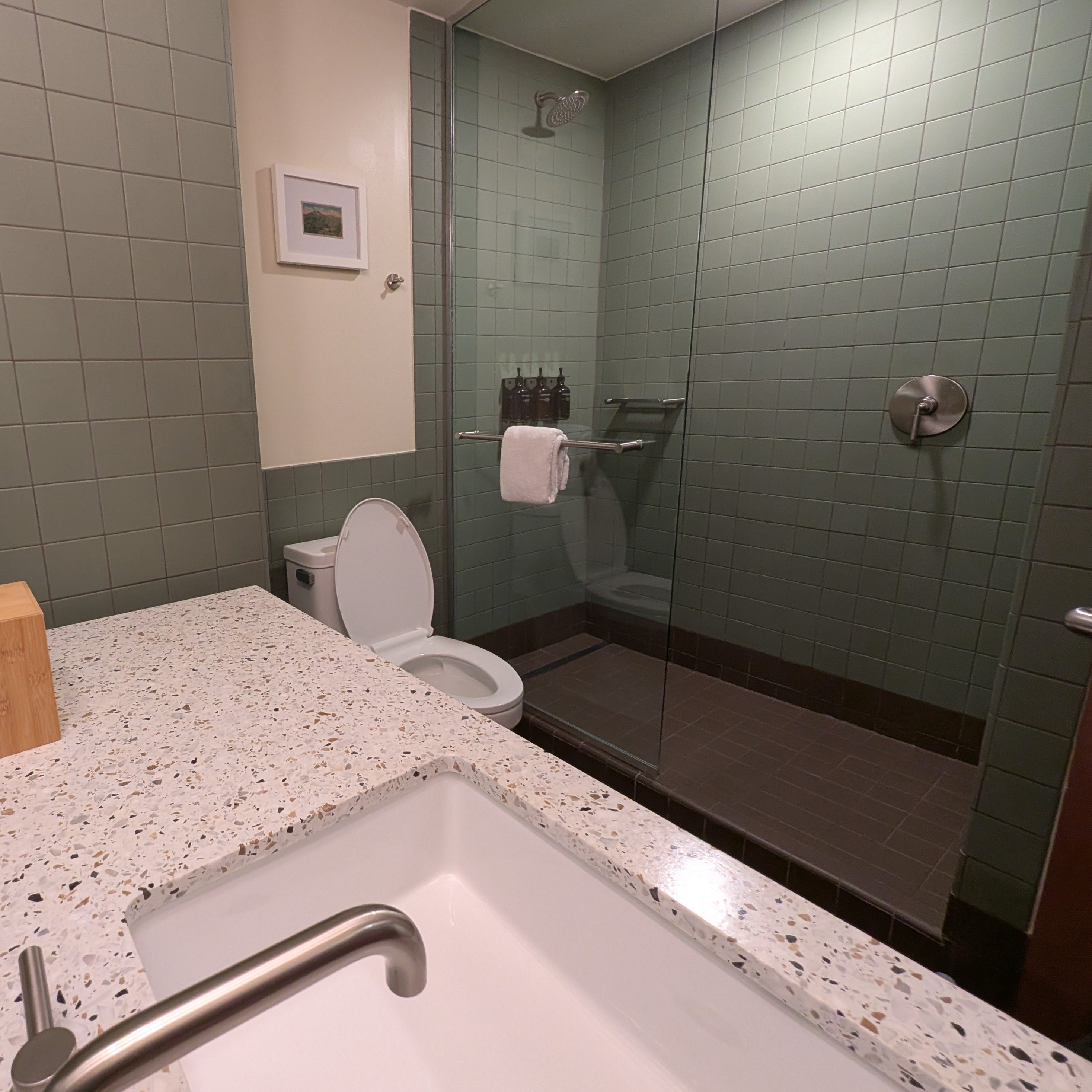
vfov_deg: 87.4
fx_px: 571
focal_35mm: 16
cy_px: 527
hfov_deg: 84.4
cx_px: 365
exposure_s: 1/36
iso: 195
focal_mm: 1.95
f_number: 2.2
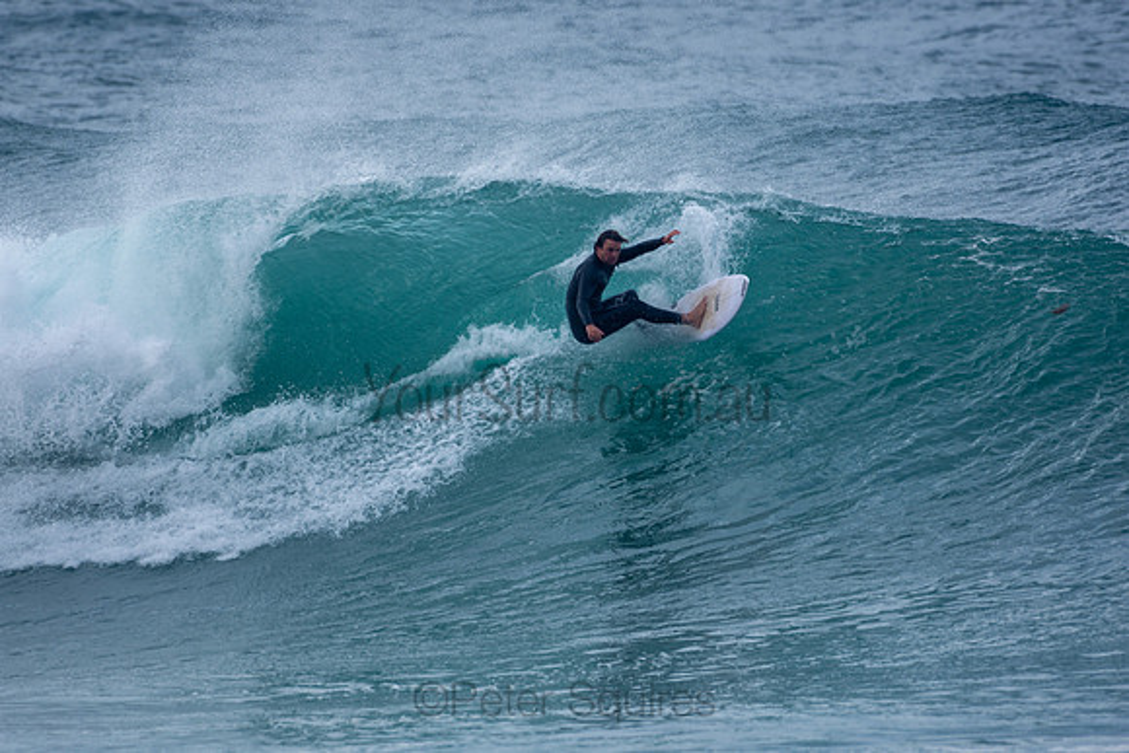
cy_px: 376
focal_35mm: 720
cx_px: 564
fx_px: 22584
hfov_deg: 2.9
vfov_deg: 1.9
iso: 100
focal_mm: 480
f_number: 5.6
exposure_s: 1/400
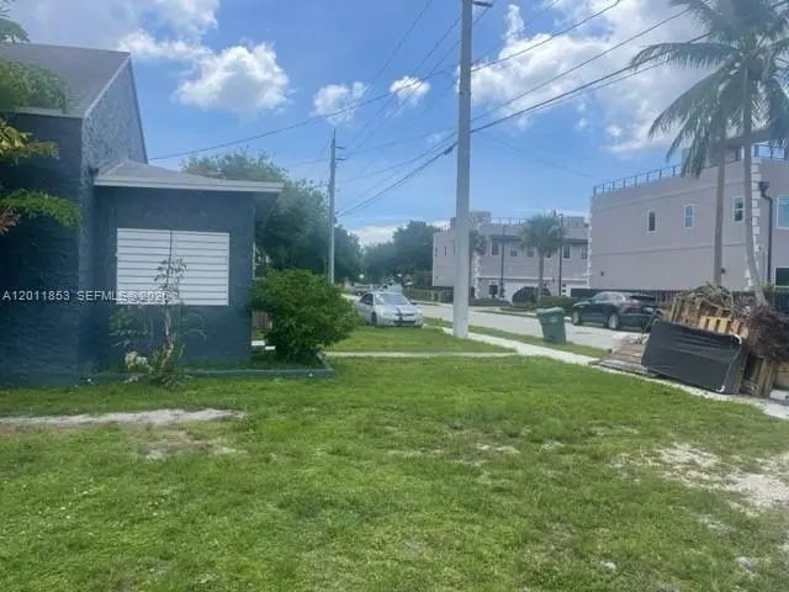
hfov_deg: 67.3
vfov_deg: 53.1
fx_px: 593
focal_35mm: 26
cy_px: 296
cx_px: 394
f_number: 1.6
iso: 32
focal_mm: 4.2
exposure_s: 1/3861
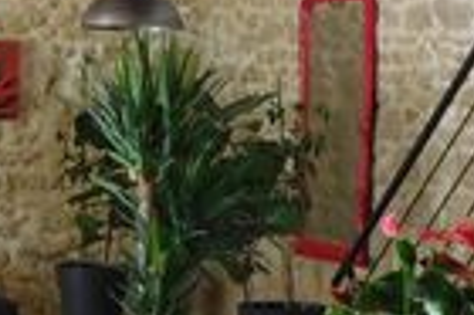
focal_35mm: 178
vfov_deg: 7.7
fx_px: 2341
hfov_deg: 11.3
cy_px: 112
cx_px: -115
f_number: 3.8
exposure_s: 1/30
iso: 400
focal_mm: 7.2
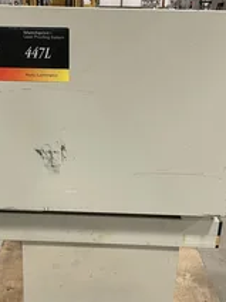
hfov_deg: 29.6
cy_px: 189
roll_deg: -1.9
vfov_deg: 38.7
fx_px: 427
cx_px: 85
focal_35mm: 49
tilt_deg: -21.8
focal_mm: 4.2
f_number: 1.6
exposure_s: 1/60
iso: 250
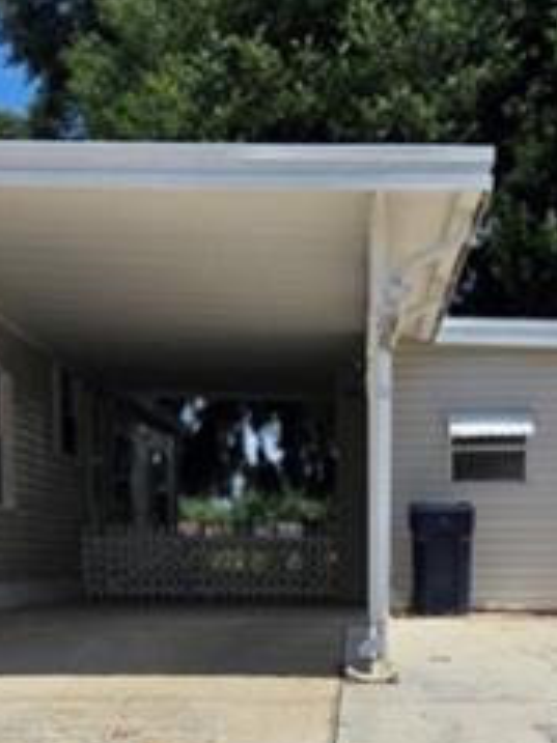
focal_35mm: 74
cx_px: 277
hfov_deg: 19.9
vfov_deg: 25.7
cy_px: 640
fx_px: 1589
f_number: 1.8
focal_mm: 5.4
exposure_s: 1/7075
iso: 80
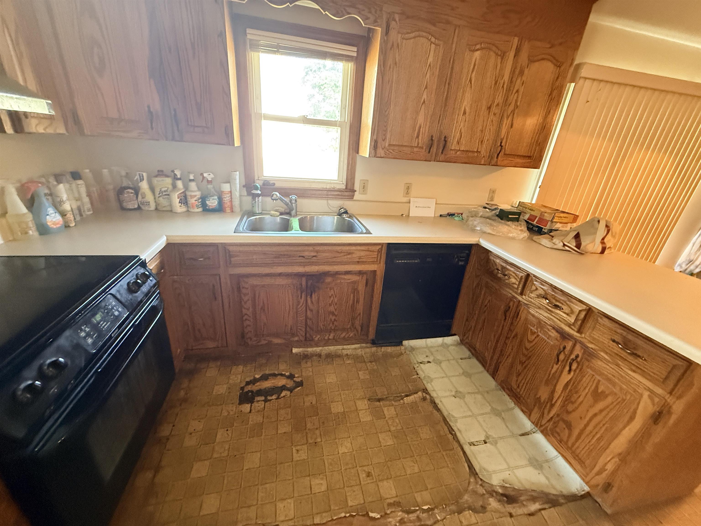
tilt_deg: -20.3
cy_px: 263
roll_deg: -4.2
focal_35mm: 14
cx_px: 350
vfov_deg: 85.7
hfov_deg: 102.1
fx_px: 284
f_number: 2.2
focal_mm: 2.22
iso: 640
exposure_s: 1/60
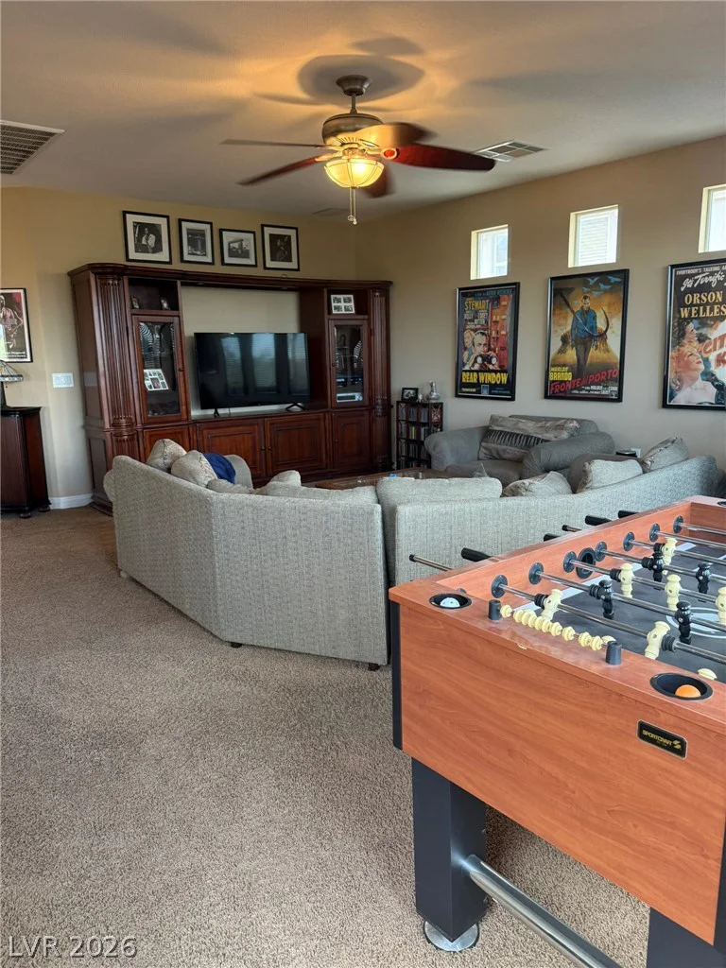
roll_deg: +0.4
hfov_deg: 56.8
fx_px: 671
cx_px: 363
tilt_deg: -11.9
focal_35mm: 24
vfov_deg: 71.6
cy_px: 484
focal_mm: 6.76
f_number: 1.78
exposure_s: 1/60
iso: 250
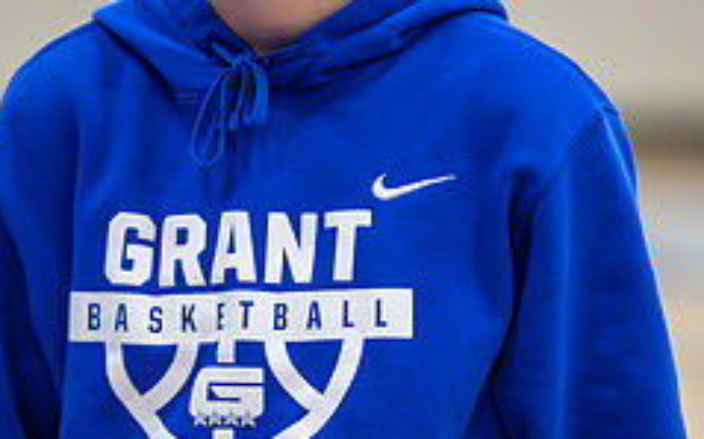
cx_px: 280
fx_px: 6806
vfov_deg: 3.7
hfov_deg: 5.9
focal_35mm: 355
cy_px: 180
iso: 9000
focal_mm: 185
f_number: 2.8
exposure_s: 1/1000
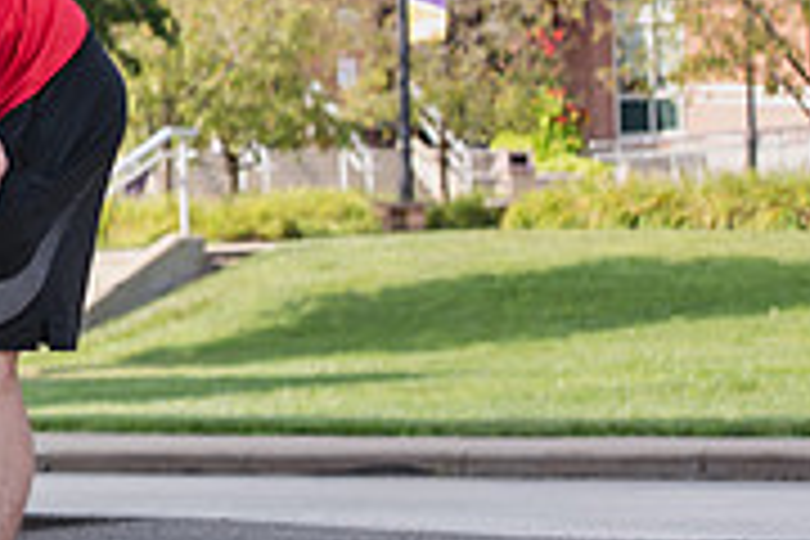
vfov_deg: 5.0
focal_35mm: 274
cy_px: -88
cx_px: -436
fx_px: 6165
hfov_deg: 7.4
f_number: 5
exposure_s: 1/500
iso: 320
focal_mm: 85
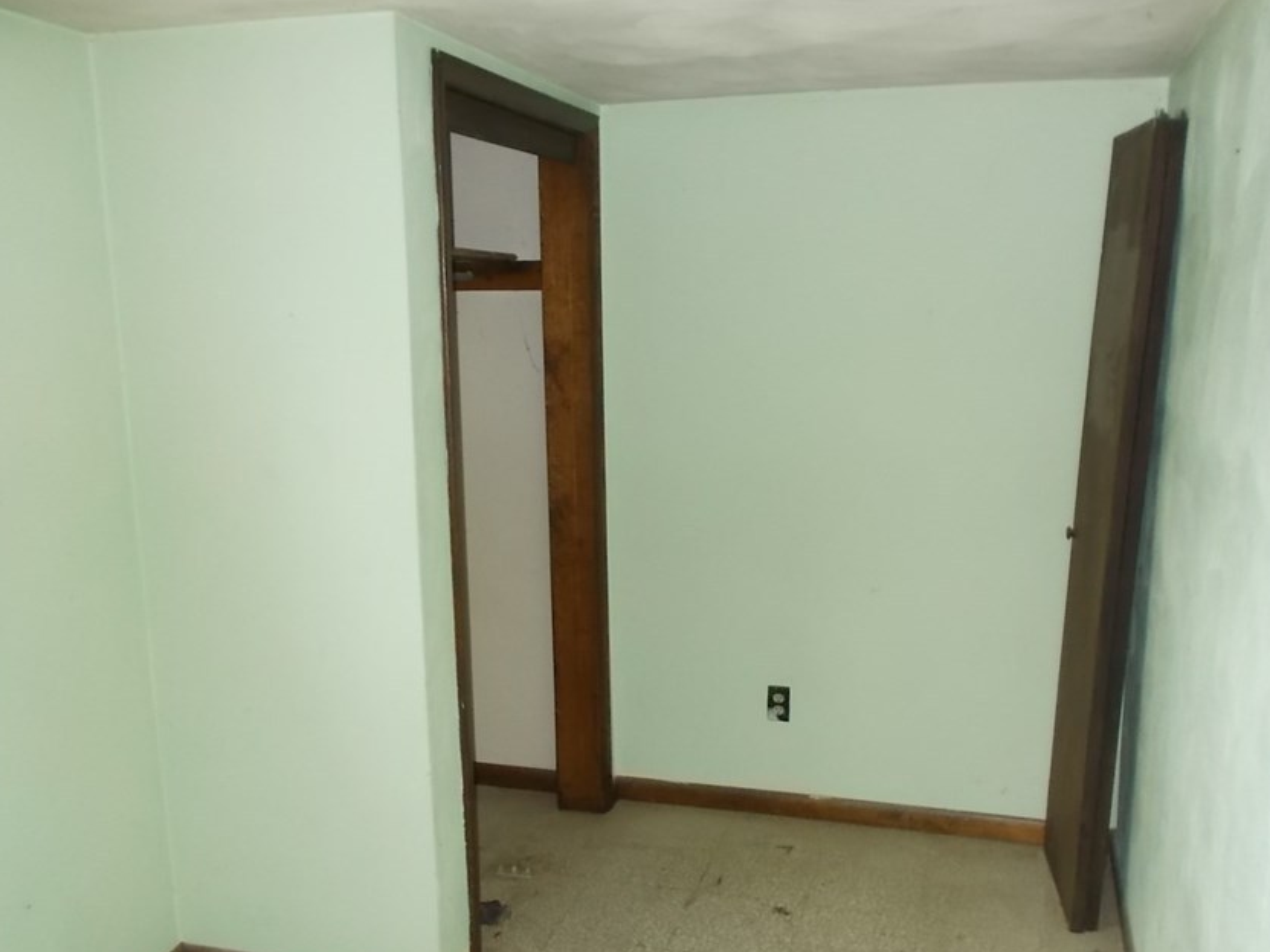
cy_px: 531
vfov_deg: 44.1
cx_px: 695
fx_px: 1174
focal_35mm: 32
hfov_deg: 56.7
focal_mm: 4.6
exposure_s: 1/25
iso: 220
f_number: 3.2
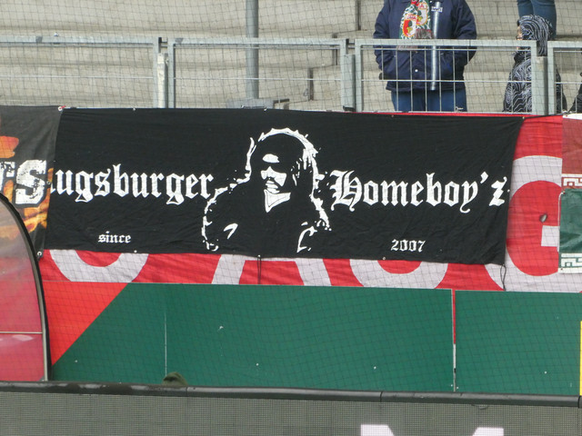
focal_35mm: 537
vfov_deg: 2.8
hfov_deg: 3.7
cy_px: 218
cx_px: 291
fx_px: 9029
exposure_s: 1/125
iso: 800
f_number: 6.1
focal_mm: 96.2
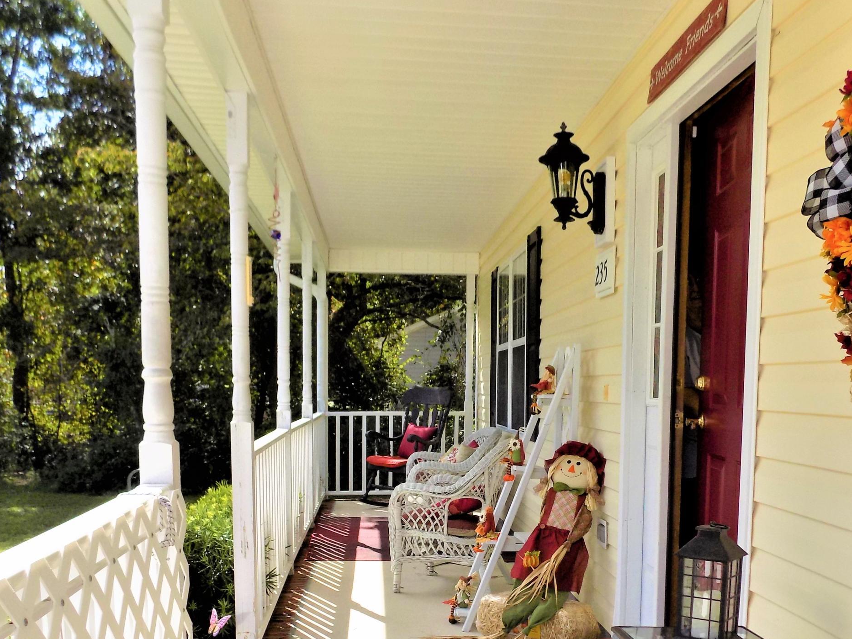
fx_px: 911
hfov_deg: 50.1
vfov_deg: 37.4
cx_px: 465
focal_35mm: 37
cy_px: 505
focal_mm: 4
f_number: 3.1
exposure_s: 1/1000
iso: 80
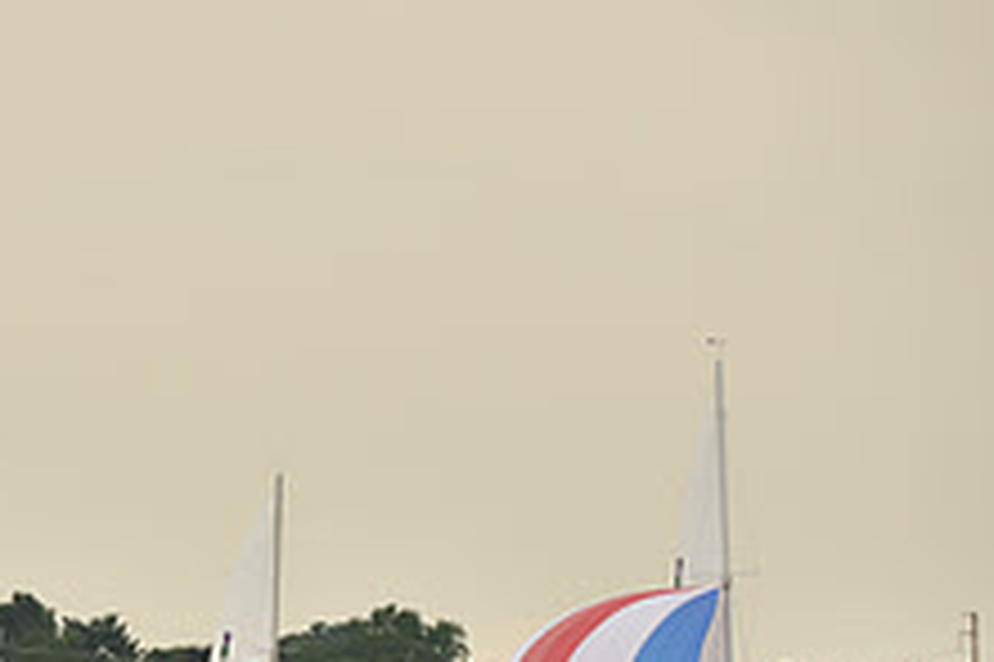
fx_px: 15947
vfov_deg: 2.4
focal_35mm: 578
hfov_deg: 3.6
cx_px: -90
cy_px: 655
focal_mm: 220
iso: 320
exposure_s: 1/1250
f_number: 5
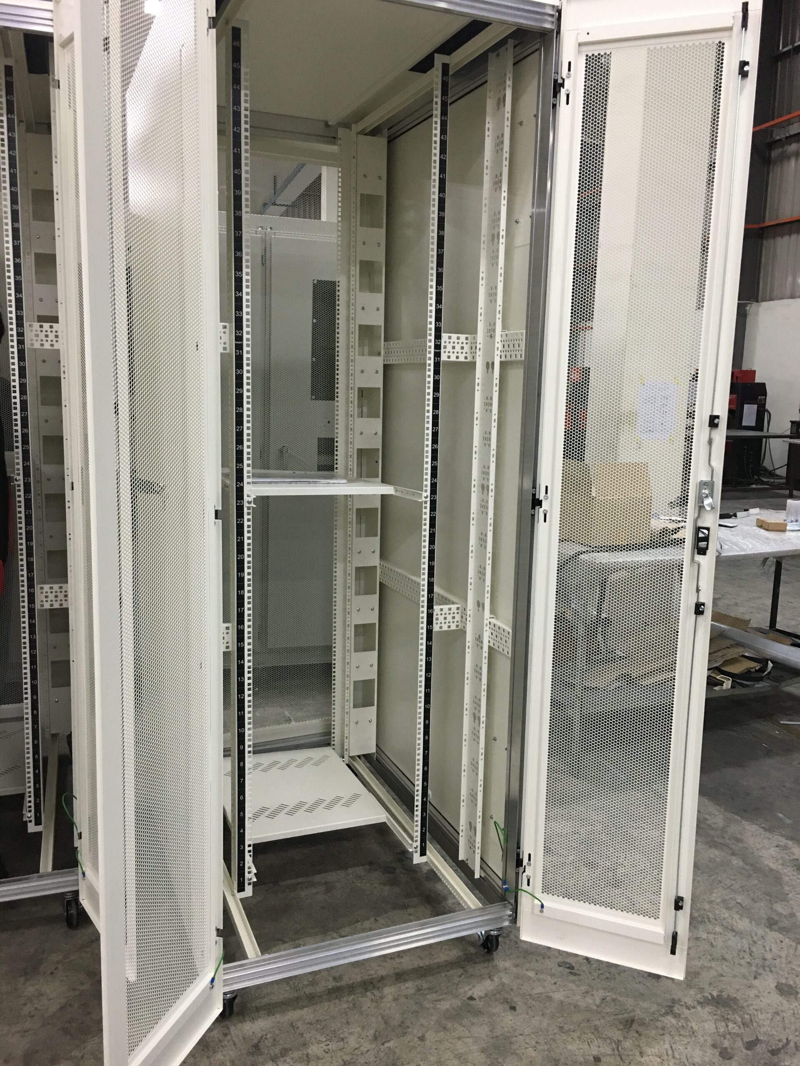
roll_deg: -0.7
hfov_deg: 48.2
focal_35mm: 29
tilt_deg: -8.8
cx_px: 400
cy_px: 533
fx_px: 894
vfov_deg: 61.7
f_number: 2.2
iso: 80
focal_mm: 4.15
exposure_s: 1/17
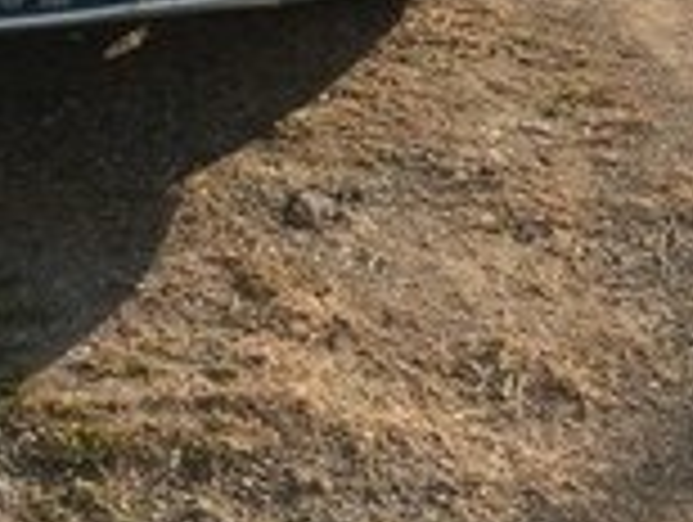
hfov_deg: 15.2
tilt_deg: -17.8
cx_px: -180
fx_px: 2486
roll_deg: +0.3
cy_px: -61
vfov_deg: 11.8
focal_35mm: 124
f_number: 2.2
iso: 32
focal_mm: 4.15
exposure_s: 1/1244
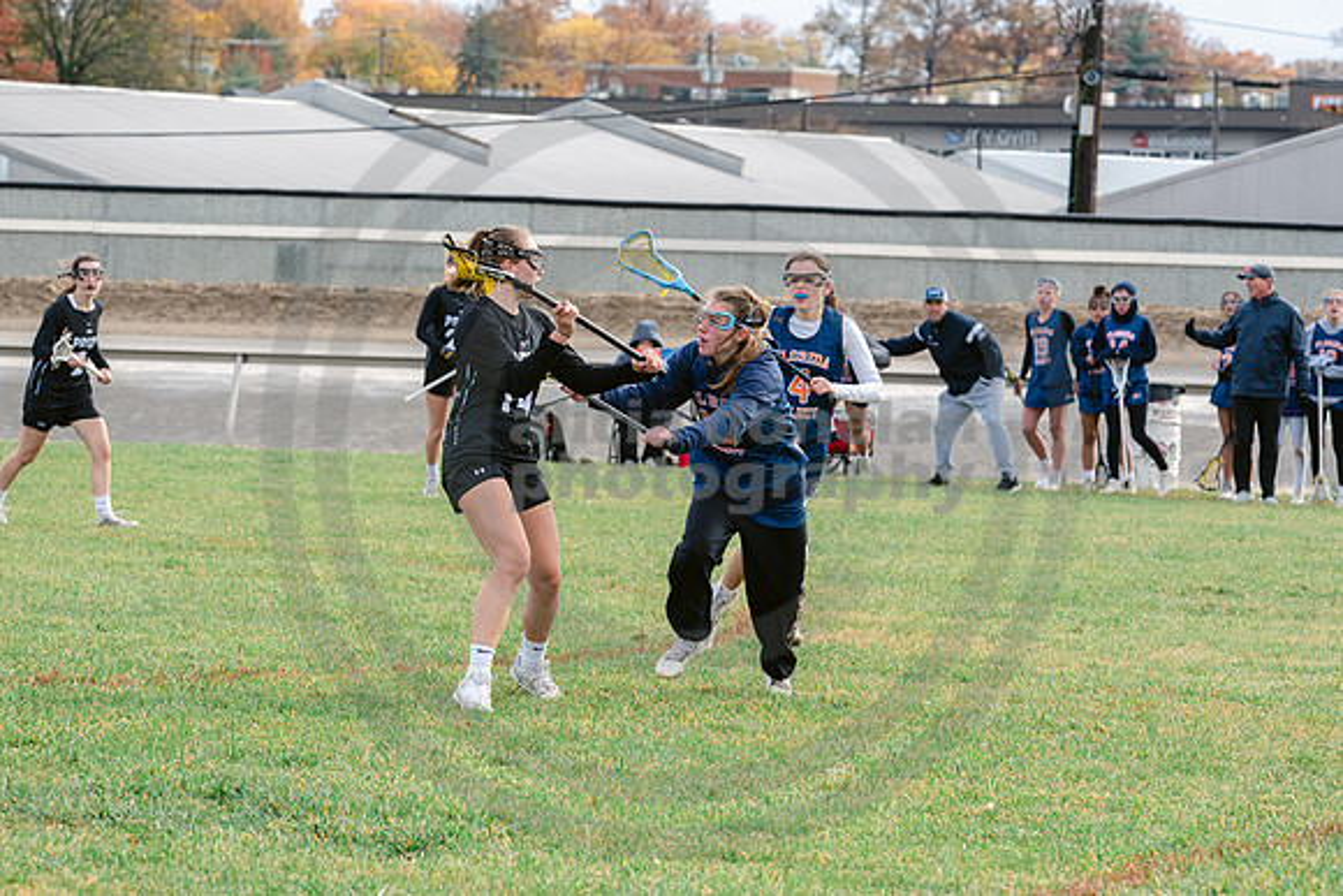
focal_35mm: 189
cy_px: 592
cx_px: 525
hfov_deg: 10.9
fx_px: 7044
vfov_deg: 7.3
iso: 400
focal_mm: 130
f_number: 6.3
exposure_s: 1/640
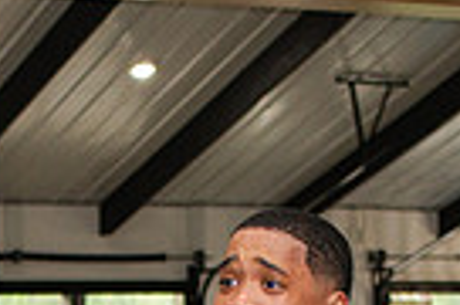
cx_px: 79
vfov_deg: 7.2
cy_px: 764
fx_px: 2244
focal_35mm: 176
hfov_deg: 11.7
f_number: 3.2
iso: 800
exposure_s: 1/200
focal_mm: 35
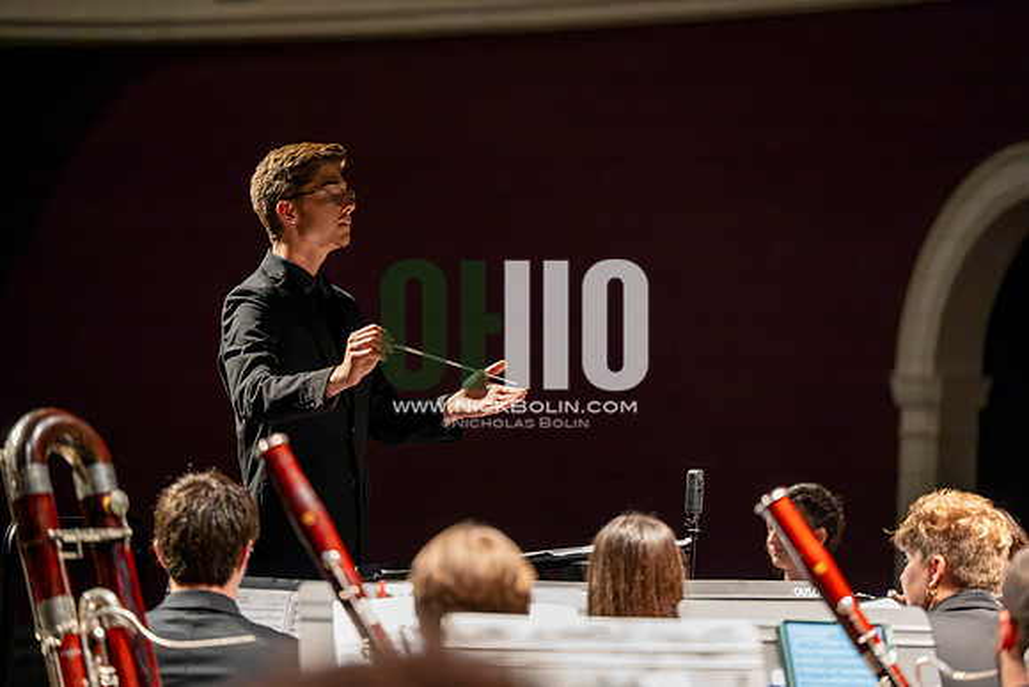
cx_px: 514
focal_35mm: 160
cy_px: 344
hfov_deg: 12.8
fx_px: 4574
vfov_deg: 8.6
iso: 16000
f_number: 2.8
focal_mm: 160
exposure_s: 1/640
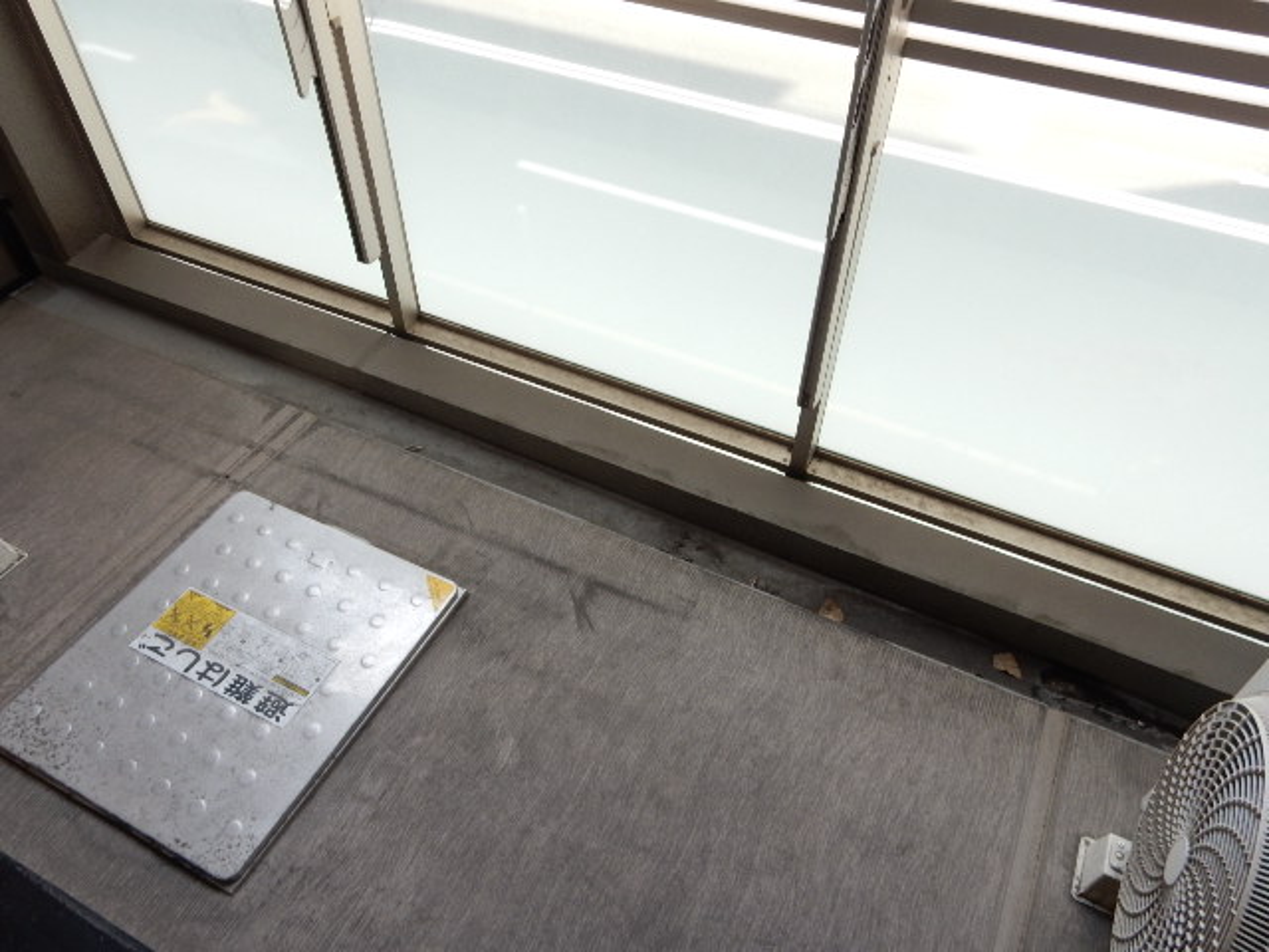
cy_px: 476
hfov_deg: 69.4
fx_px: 916
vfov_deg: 54.9
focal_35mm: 25
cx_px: 634
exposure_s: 1/60
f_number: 3.7
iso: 125
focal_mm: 4.5
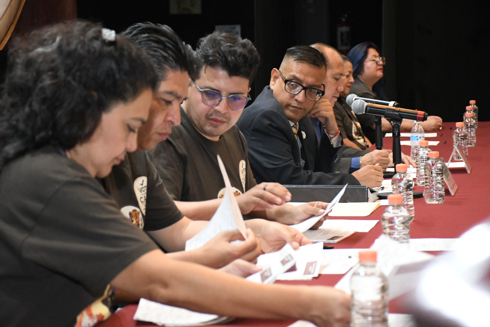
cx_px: 245
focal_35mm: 99
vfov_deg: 13.8
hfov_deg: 20.6
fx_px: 1347
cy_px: 164
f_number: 5.6
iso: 6400
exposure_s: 1/100
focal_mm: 66
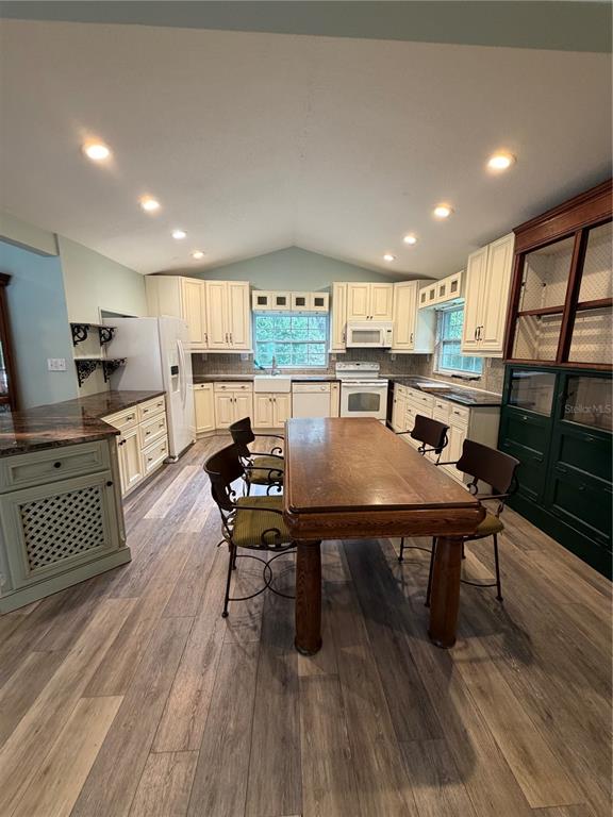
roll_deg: -0.1
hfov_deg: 85.7
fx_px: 331
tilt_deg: -10.5
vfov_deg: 102.1
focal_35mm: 14
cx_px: 306
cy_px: 408
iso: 250
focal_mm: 2.22
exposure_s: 1/60
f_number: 2.2
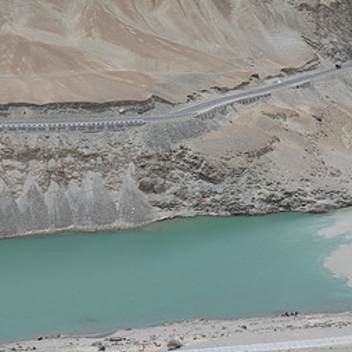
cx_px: 226
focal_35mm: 64
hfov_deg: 26.8
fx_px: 736
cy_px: 213
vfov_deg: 26.8
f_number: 8
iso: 100
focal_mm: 22
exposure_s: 1/250
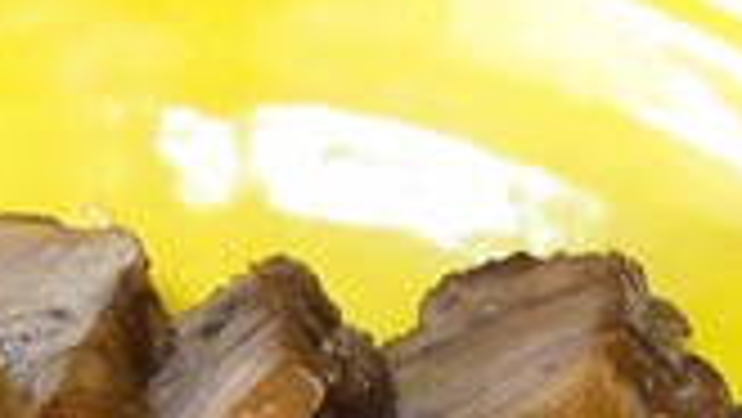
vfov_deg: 8.5
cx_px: 184
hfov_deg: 16.3
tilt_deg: -62.0
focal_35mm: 131
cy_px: 993
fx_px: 2579
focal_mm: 3.3
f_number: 2.4
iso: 100
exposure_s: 1/30
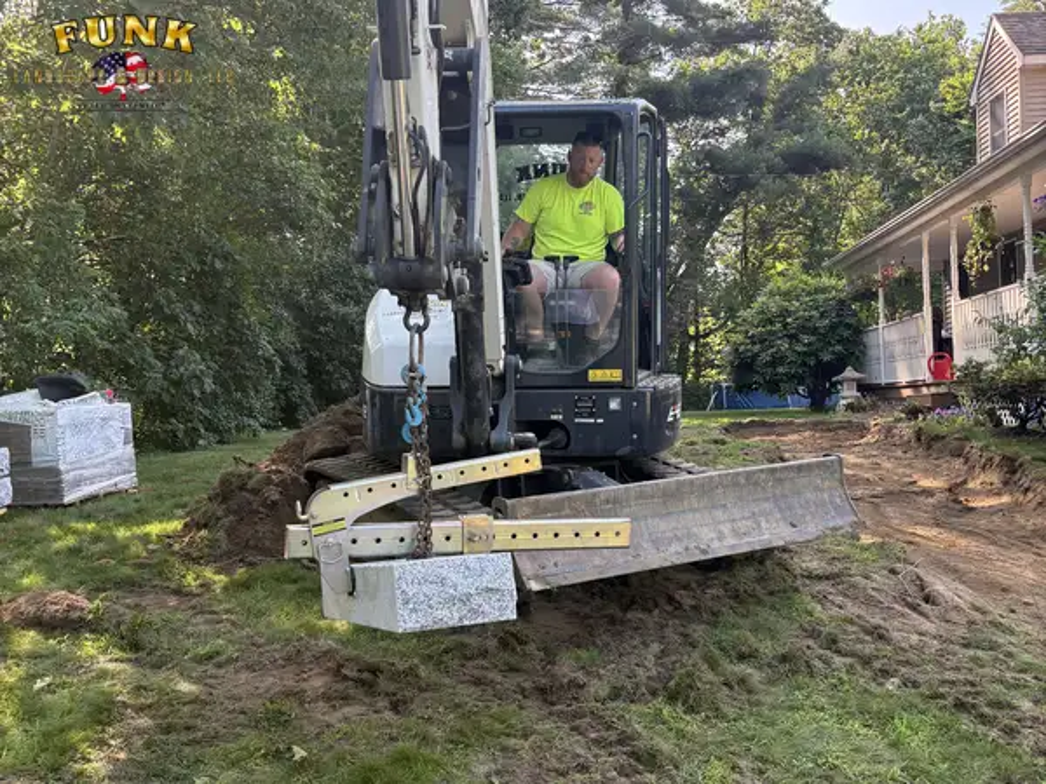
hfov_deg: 67.3
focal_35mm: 26
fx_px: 786
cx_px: 523
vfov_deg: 53.1
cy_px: 392
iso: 64
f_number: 1.6
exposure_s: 1/255
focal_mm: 5.96
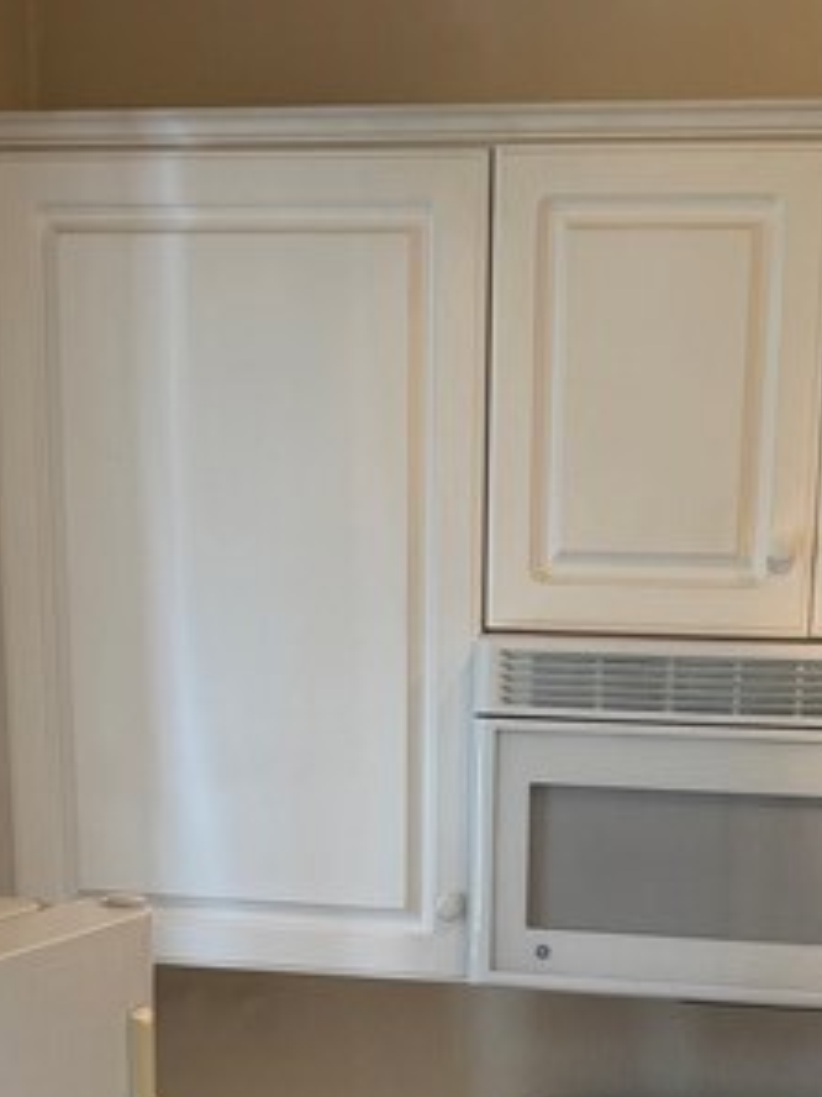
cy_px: 1386
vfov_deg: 21.5
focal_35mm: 83
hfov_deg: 17.8
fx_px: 2628
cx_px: 492
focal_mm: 6.76
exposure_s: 1/120
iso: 80
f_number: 1.78
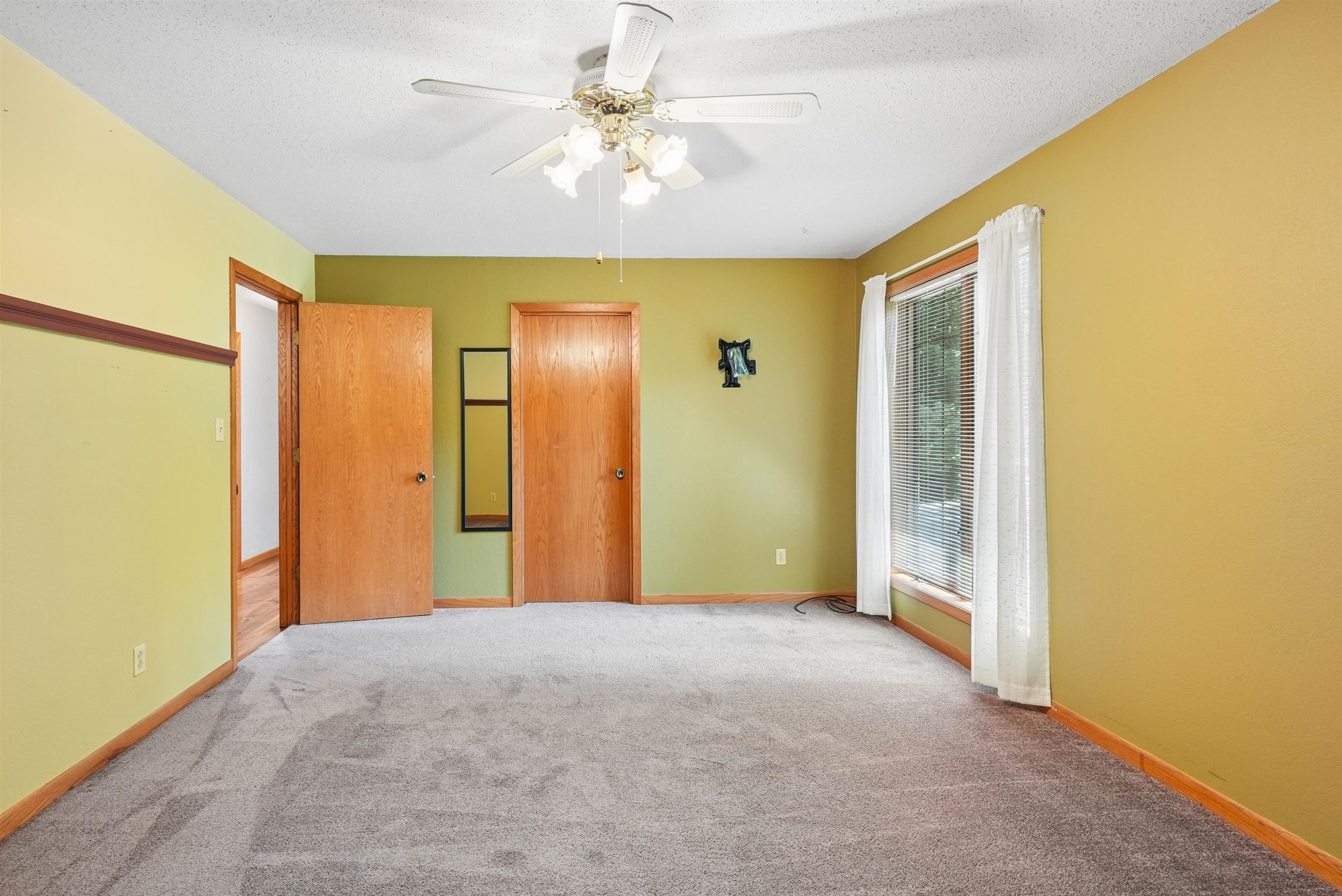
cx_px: 671
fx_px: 634
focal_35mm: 17
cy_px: 448
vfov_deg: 70.5
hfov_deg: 93.3
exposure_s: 1/8
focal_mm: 17
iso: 400
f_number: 9
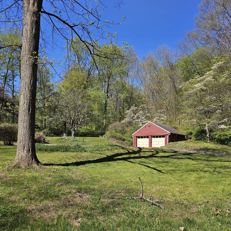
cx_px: 116
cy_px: 135
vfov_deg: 57.0
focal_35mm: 28
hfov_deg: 57.3
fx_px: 211
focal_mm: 6.3
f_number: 1.7
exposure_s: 1/742
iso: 10
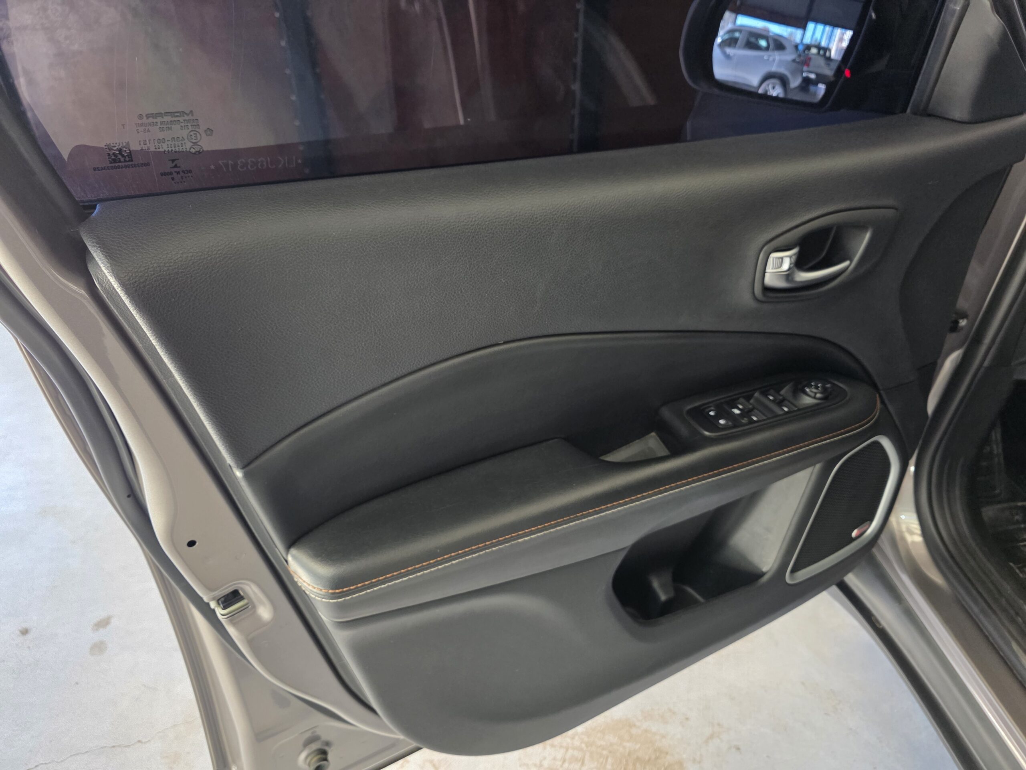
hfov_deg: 73.9
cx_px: 513
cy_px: 385
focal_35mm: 23
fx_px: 682
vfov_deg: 58.9
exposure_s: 1/100
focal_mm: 6.3
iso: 400
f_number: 1.7
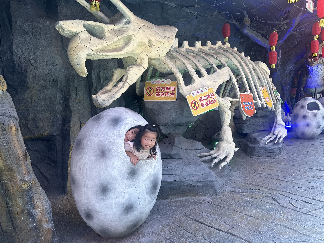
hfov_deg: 71.6
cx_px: 162
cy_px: 122
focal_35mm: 24
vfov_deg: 56.8
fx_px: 225
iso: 50
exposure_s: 1/101
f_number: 1.78
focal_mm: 6.86
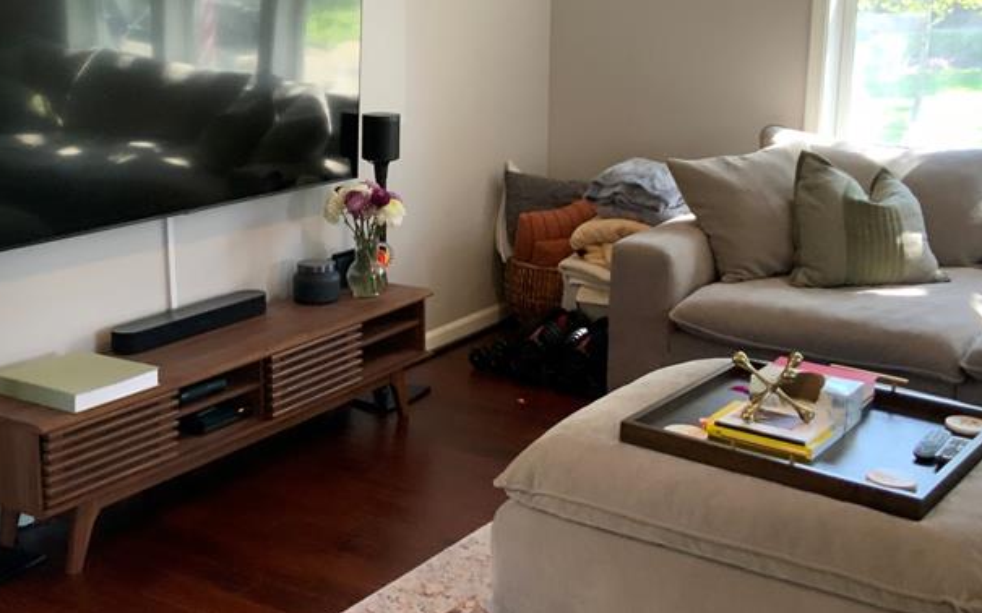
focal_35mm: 52
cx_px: 364
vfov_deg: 24.9
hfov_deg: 38.6
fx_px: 1392
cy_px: 308
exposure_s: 1/60
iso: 100
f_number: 1.8
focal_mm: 3
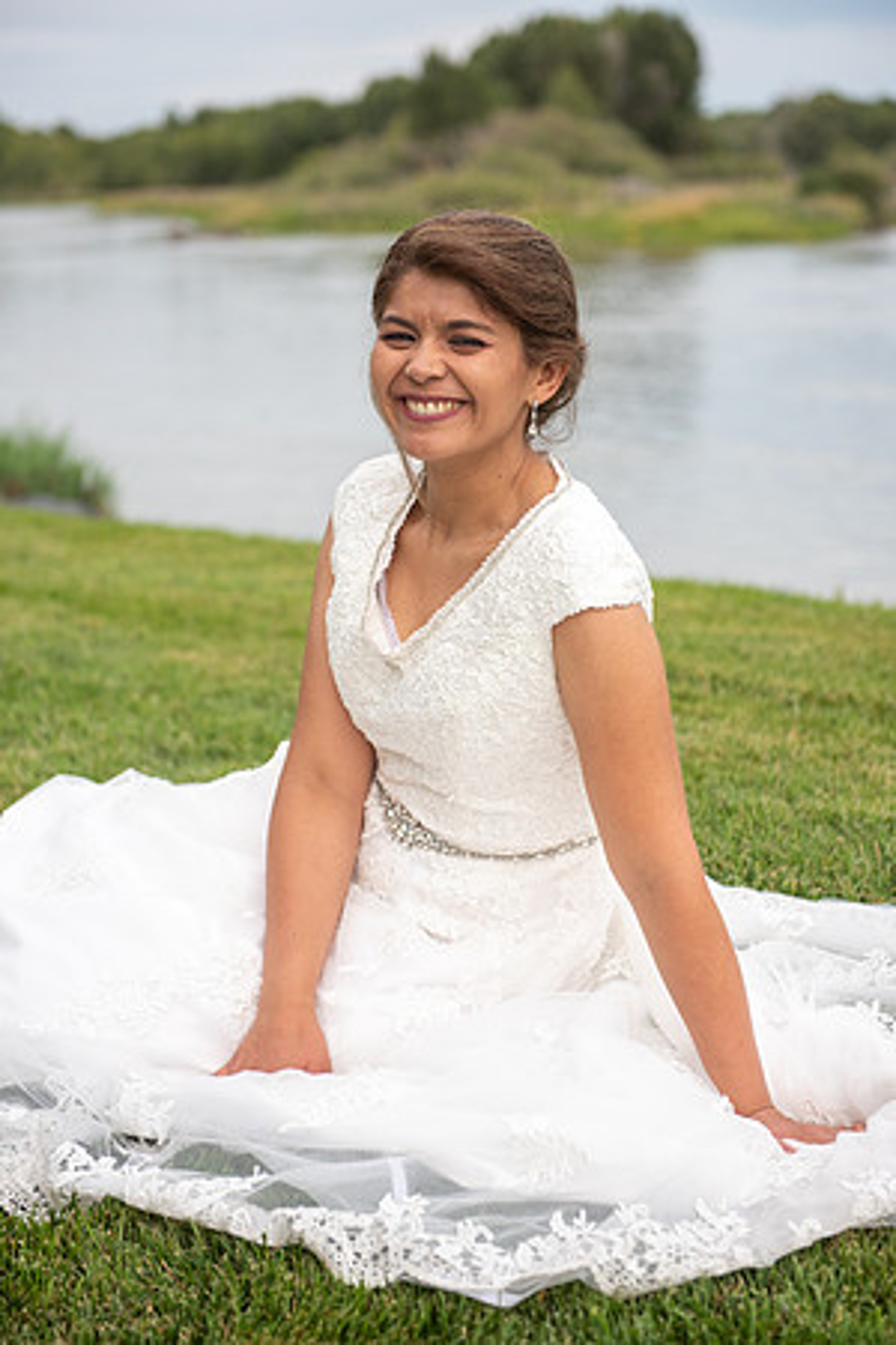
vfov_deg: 28.8
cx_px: 448
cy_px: 672
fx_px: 2613
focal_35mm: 70
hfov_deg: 19.5
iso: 500
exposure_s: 1/640
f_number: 4.5
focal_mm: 70
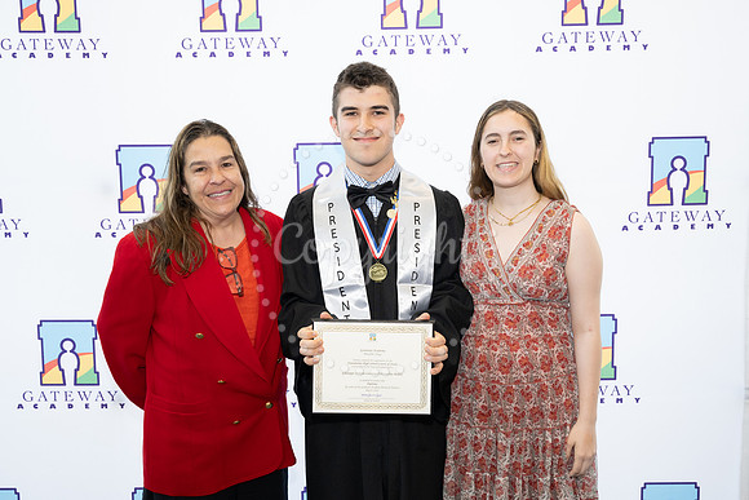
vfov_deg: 40.0
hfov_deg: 57.1
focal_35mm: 33
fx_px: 687
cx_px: 412
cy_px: 250
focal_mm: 30
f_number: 5.6
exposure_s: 1/200
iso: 800
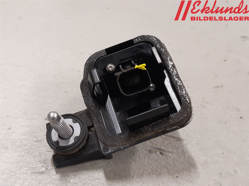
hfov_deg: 67.3
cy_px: 93
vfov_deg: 53.1
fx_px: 187
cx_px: 124
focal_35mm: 26
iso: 200
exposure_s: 1/50
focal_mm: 3.93
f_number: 1.7
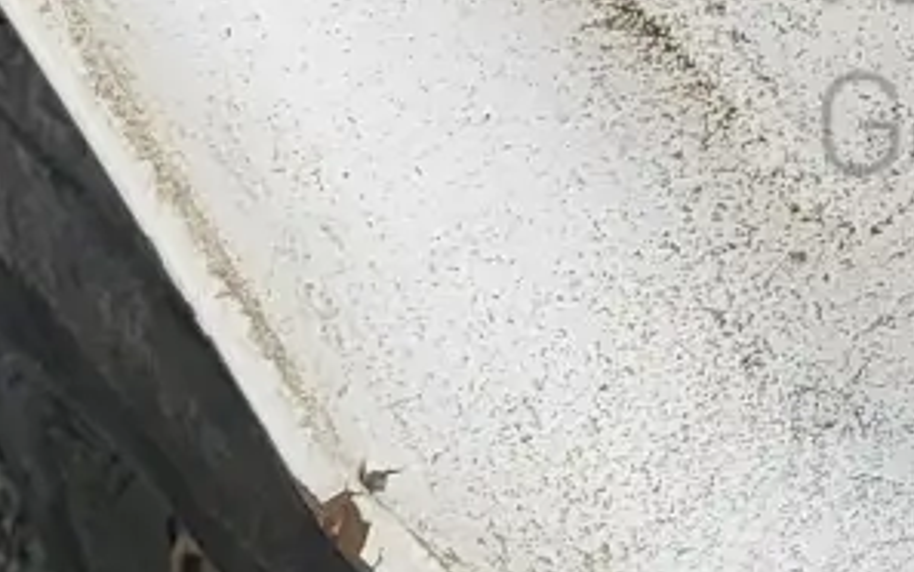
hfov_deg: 11.4
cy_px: -1593
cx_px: 1228
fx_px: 4436
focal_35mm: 178
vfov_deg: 6.3
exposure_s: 1/8504
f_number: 1.8
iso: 40
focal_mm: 5.4
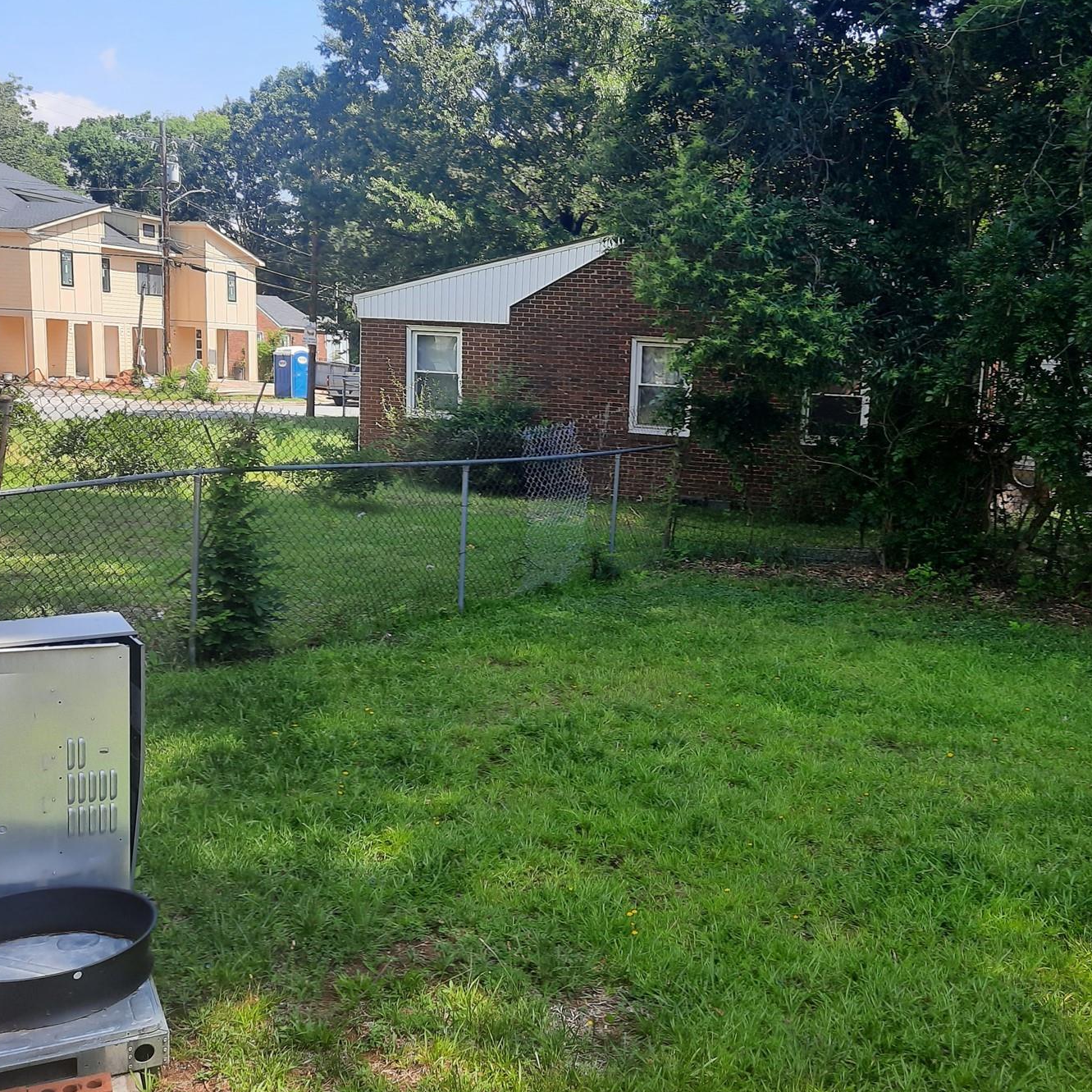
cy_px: 573
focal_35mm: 34
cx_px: 701
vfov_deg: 48.4
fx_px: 1213
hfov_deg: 47.9
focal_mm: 4.6
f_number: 2
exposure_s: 1/186
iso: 32
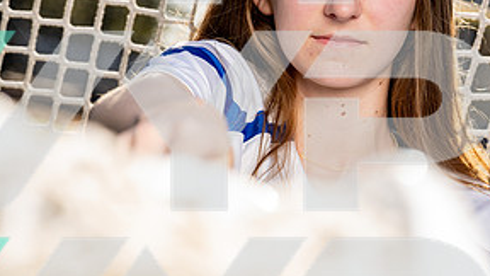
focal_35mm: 133
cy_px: 122
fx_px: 1728
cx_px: 271
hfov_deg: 16.1
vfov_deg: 9.1
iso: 100
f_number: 4
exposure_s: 1/640
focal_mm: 63
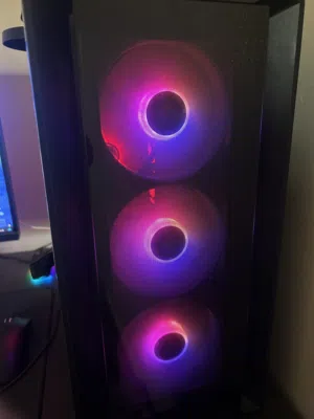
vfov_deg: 67.3
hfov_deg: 53.1
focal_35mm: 26
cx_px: 157
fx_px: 314
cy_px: 210
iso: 800
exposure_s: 1/30
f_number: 1.5
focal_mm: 5.7
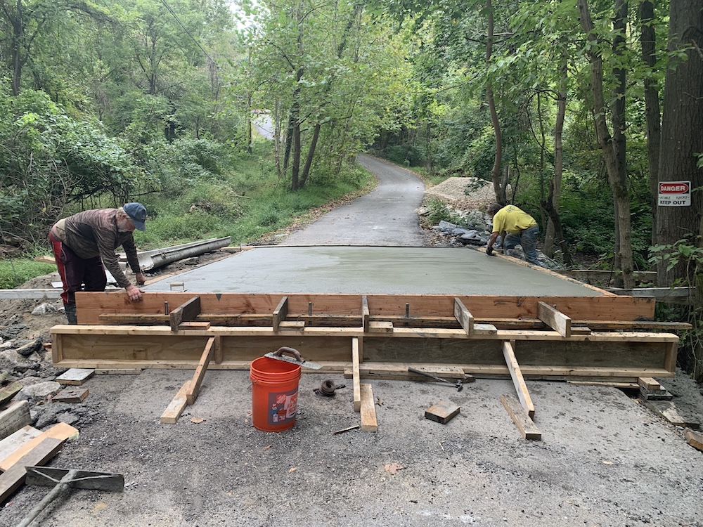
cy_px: 264
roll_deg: +0.2
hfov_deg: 67.3
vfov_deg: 53.1
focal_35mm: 26
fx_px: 528
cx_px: 352
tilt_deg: -11.5
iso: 25
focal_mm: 4.25
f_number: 1.8
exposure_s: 1/122
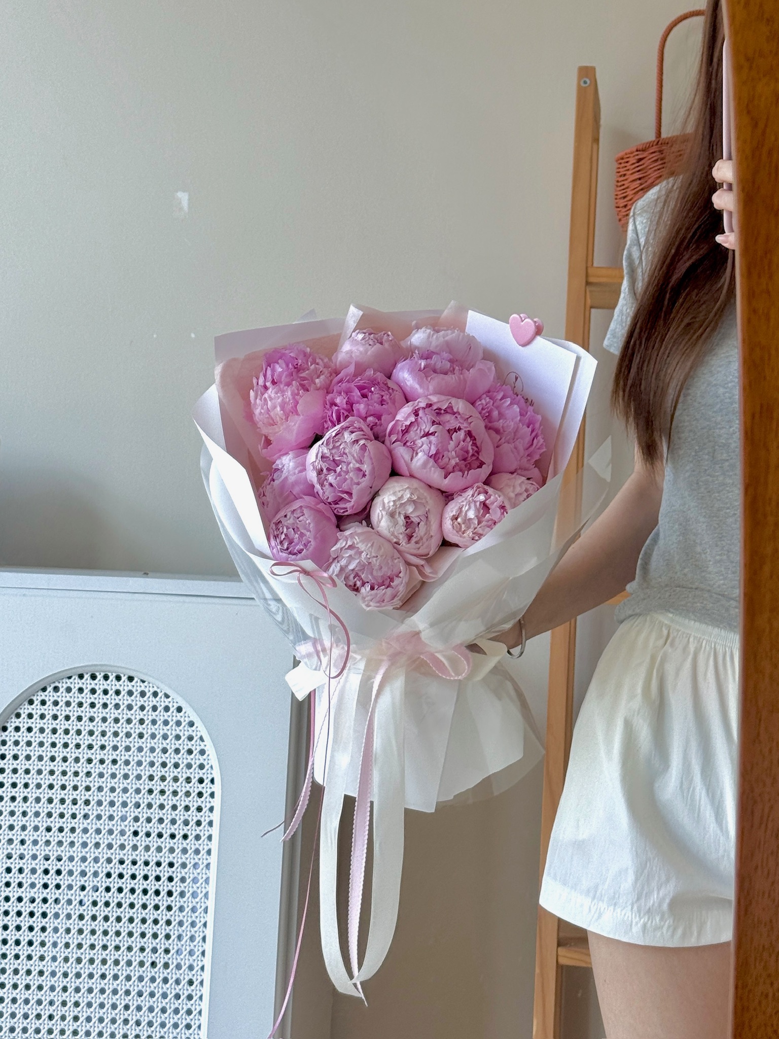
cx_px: 390
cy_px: 520
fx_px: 1440
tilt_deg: -20.5
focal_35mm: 48
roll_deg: +2.0
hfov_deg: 30.3
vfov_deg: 39.7
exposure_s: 1/377
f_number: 1.78
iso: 64
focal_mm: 6.76
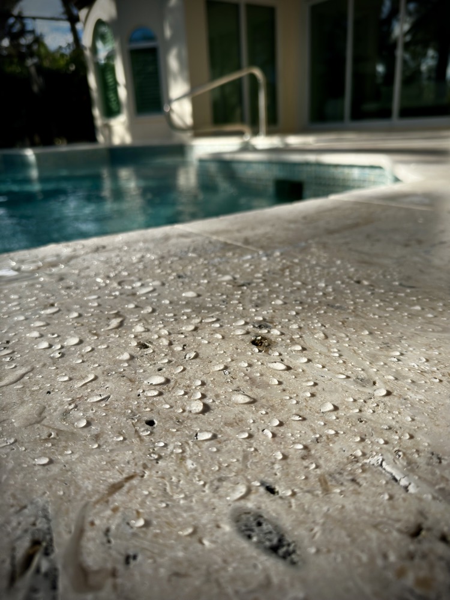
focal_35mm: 24
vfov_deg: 71.6
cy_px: 300
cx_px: 225
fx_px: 416
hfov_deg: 56.8
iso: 100
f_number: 1.78
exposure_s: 1/1965
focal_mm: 6.86
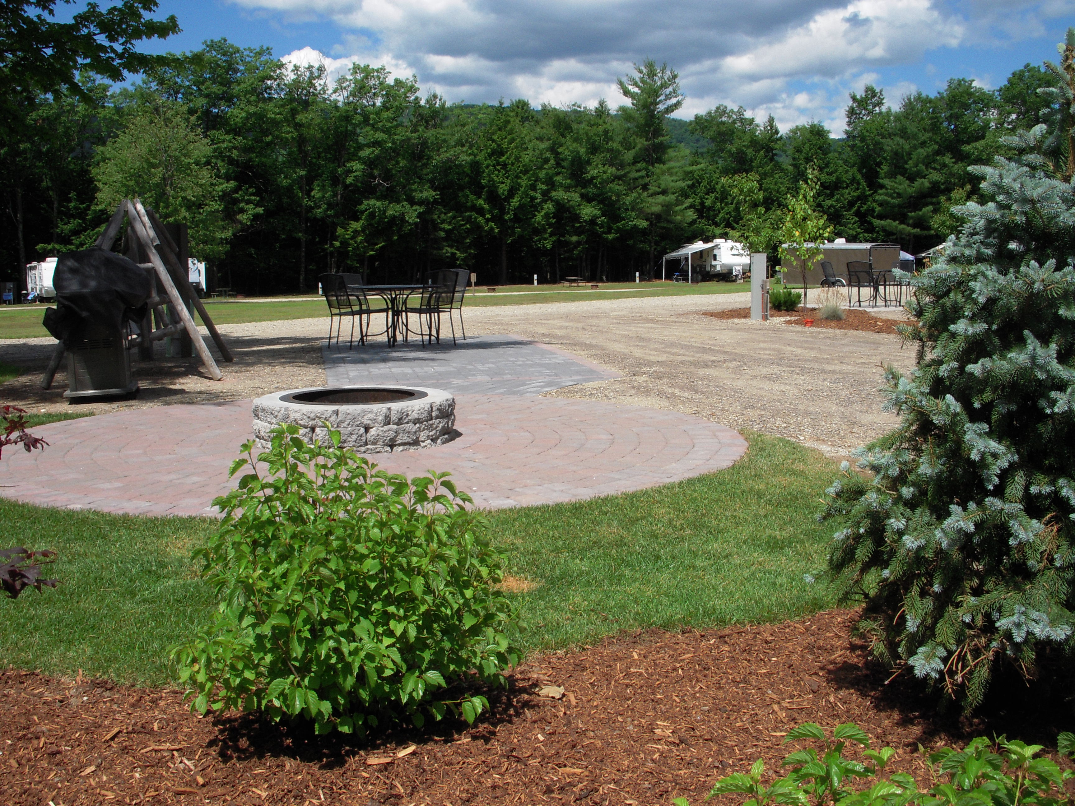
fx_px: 1180
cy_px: 403
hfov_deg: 49.0
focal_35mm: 38
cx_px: 538
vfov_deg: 37.7
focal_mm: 6.3
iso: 100
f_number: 6.6
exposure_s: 1/400
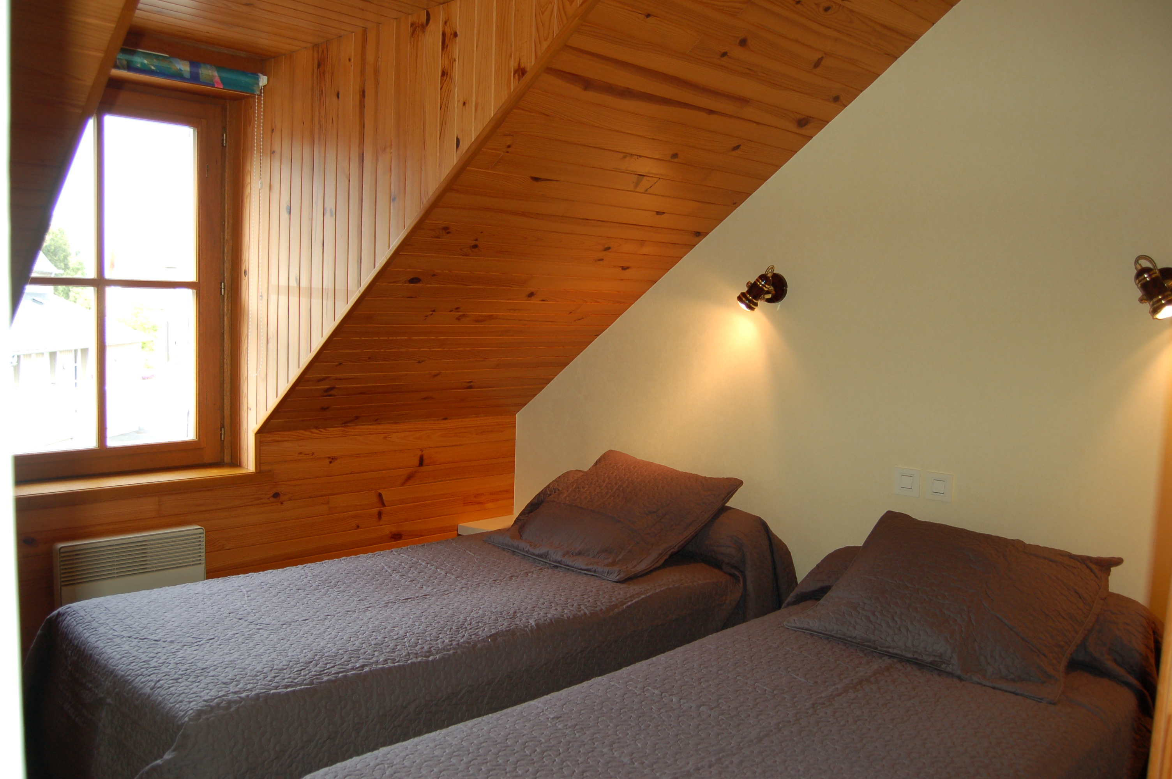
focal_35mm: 28
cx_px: 586
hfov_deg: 64.6
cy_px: 390
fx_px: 927
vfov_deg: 45.6
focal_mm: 19
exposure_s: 1/60
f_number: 3.5
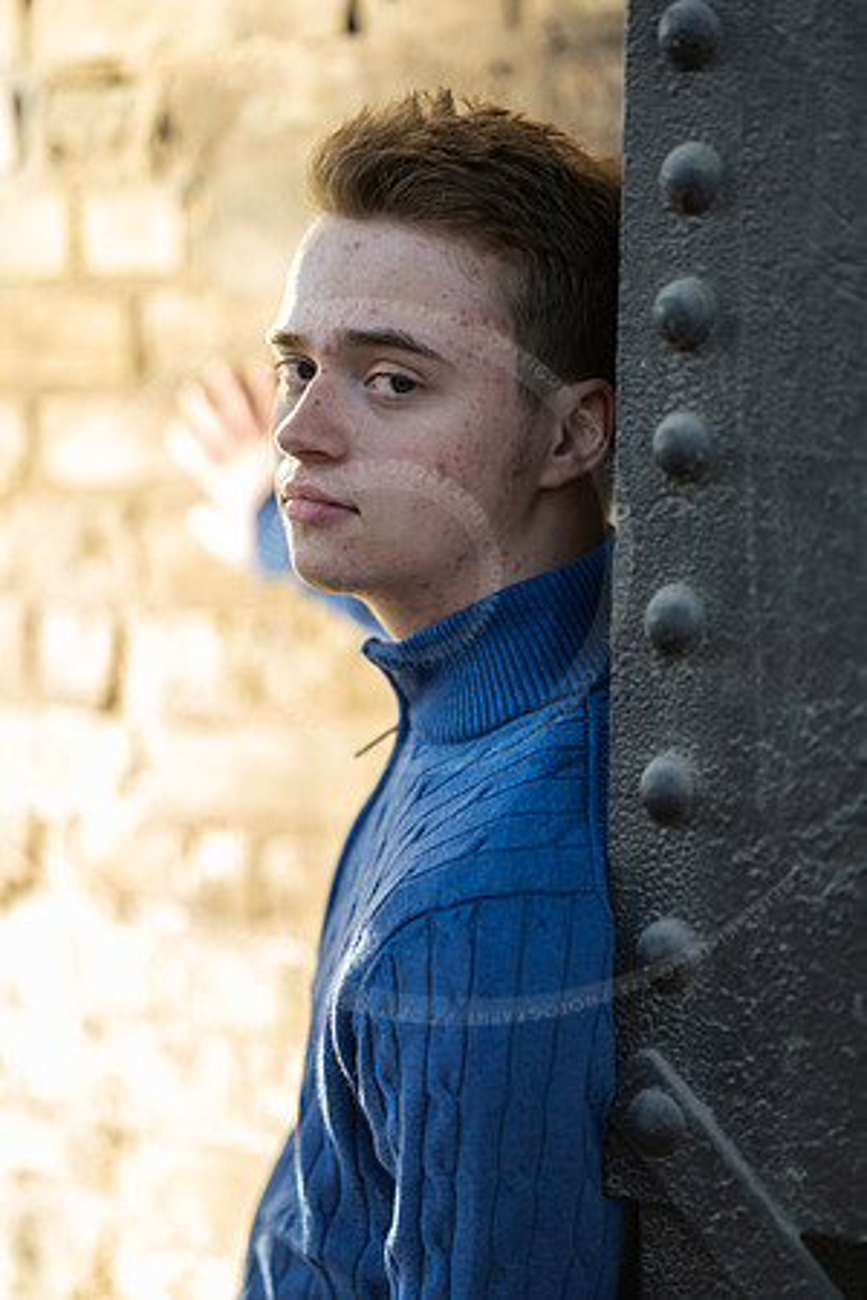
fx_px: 3070
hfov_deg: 16.1
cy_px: 650
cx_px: 434
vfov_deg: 23.9
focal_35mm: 85
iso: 100
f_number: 1.8
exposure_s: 1/250
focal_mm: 85
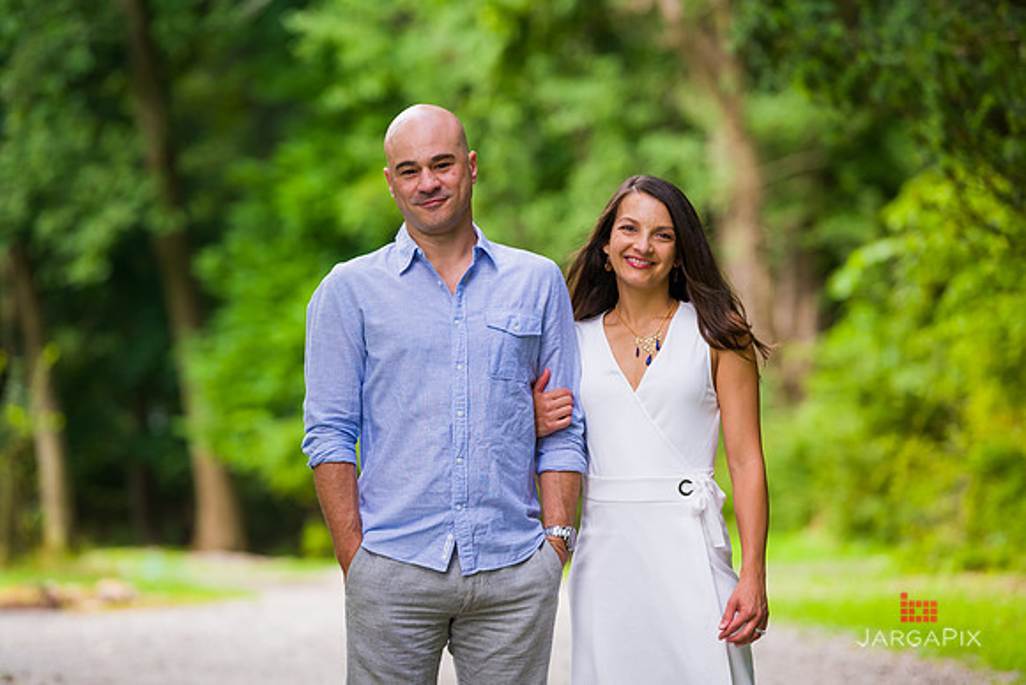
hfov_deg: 12.1
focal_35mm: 170
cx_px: 513
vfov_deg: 8.1
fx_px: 4846
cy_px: 342
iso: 200
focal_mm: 170
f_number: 4
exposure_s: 1/400
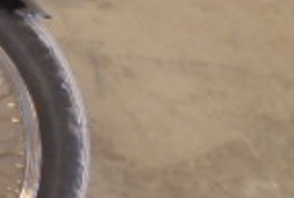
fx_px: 1064
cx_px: -253
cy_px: -124
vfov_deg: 10.2
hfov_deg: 13.8
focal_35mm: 130
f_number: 3.5
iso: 200
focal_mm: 5
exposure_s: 1/15
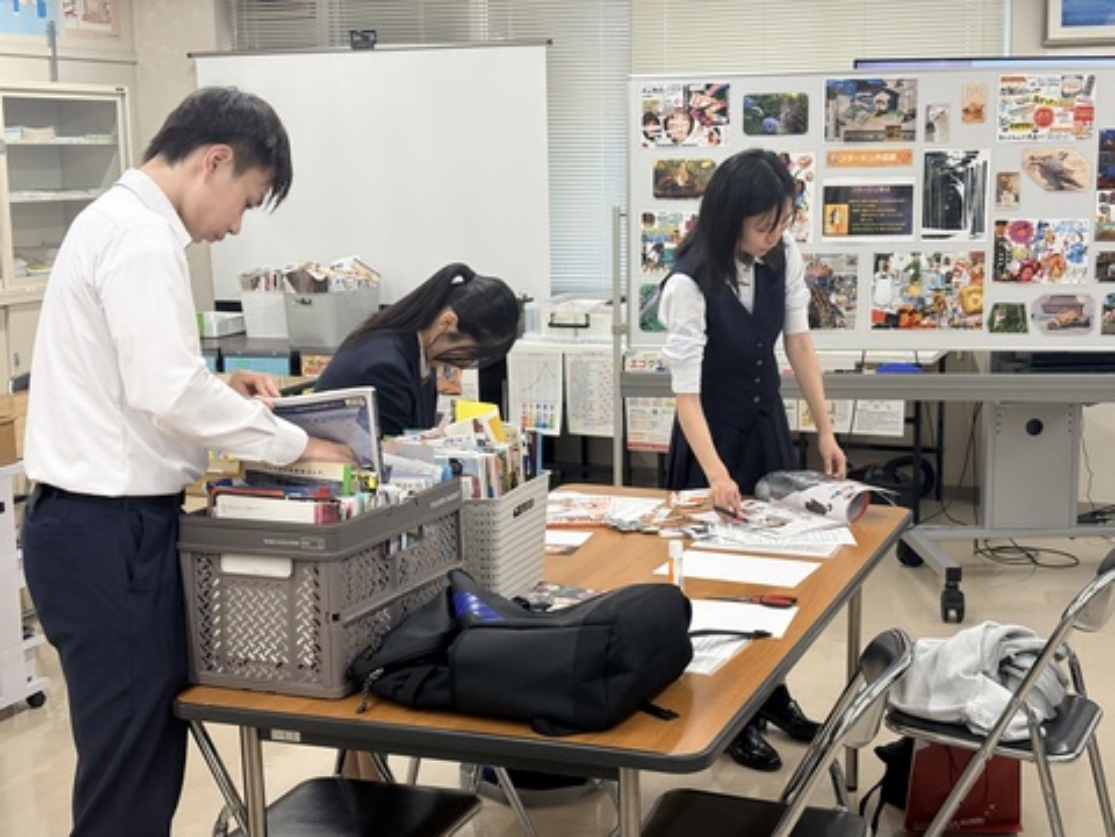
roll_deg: +1.6
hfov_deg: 36.8
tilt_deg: -9.5
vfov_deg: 28.0
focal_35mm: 52
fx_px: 1675
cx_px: 558
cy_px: 418
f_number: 1.6
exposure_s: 1/120
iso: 50
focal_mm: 5.96
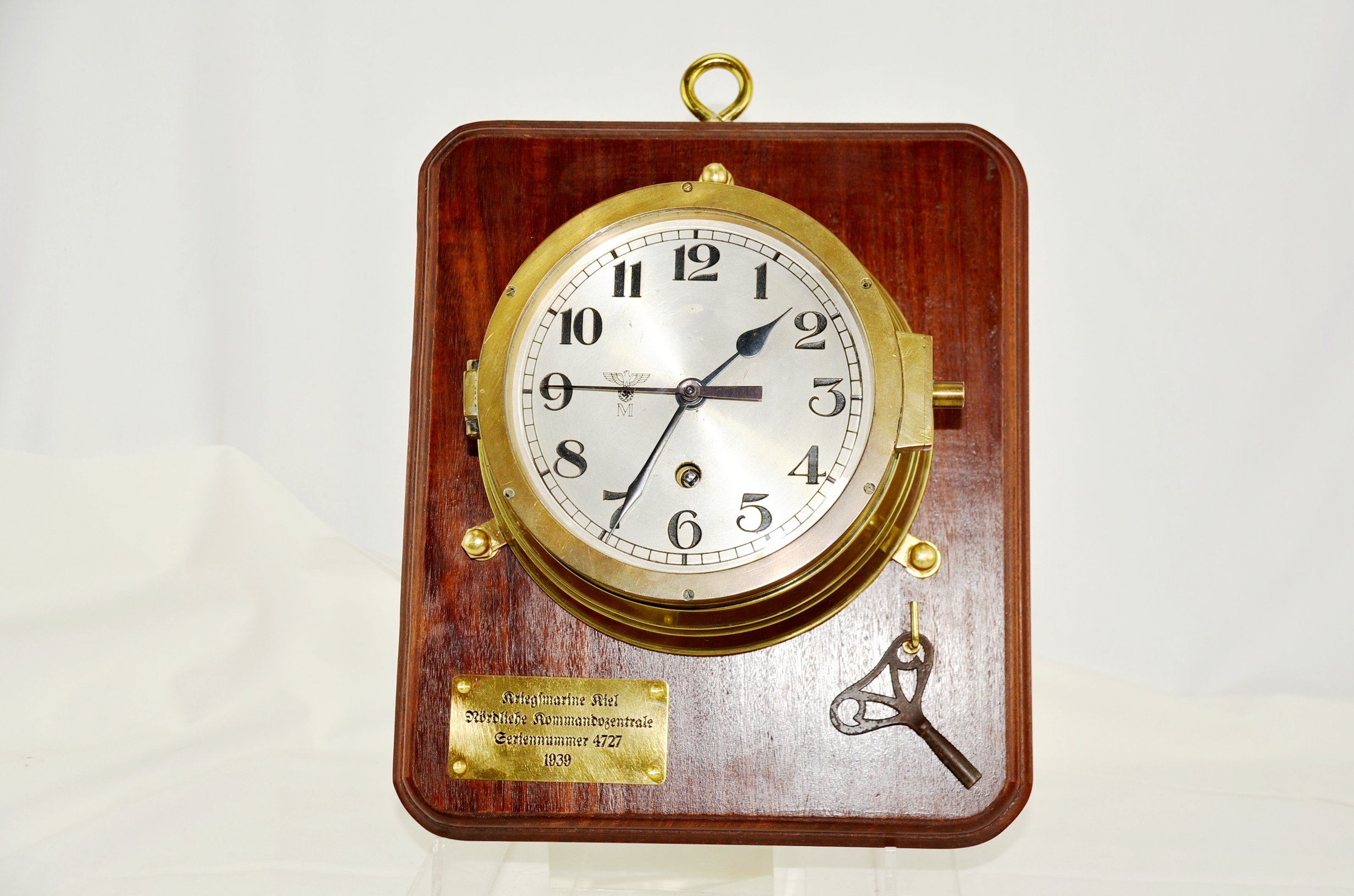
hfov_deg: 37.9
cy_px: 448
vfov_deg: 25.6
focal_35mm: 52
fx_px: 1970
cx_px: 677
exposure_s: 1/250
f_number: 4.2
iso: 140
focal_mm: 35
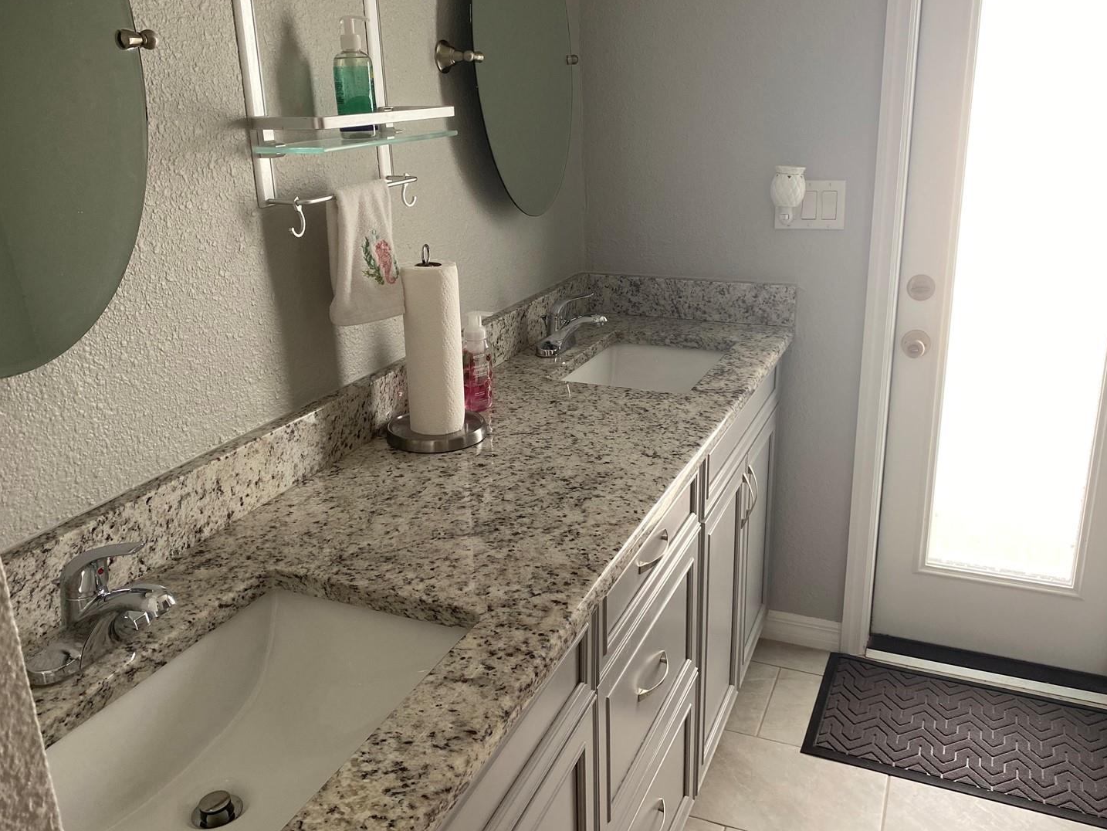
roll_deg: +1.9
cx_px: 578
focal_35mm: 29
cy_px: 393
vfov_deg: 48.2
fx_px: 928
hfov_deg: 61.6
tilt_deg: -17.4
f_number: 1.8
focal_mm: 4.25
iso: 80
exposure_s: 1/121
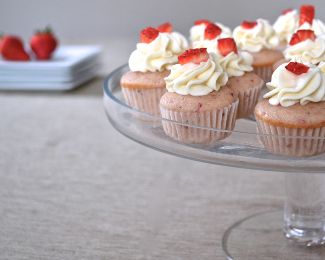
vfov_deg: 21.9
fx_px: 670
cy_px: 108
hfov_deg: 27.2
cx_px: 193
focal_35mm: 70
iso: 500
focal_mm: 35
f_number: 5
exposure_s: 1/15
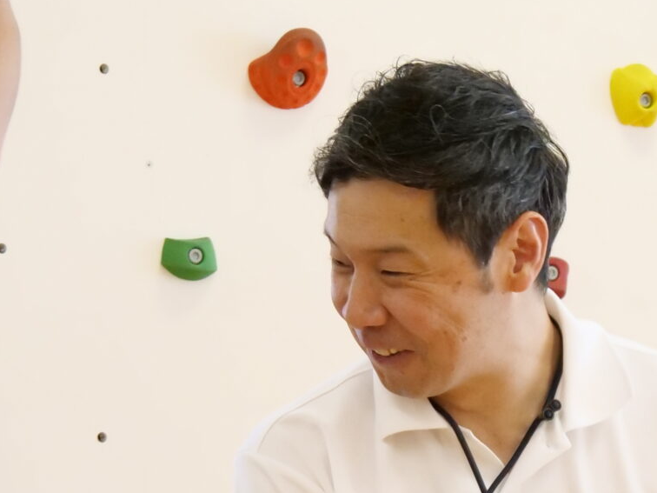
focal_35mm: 271
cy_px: 752
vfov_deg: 5.4
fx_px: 5143
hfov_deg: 7.3
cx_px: 317
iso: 2500
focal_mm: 40
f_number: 4.7
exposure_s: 1/100
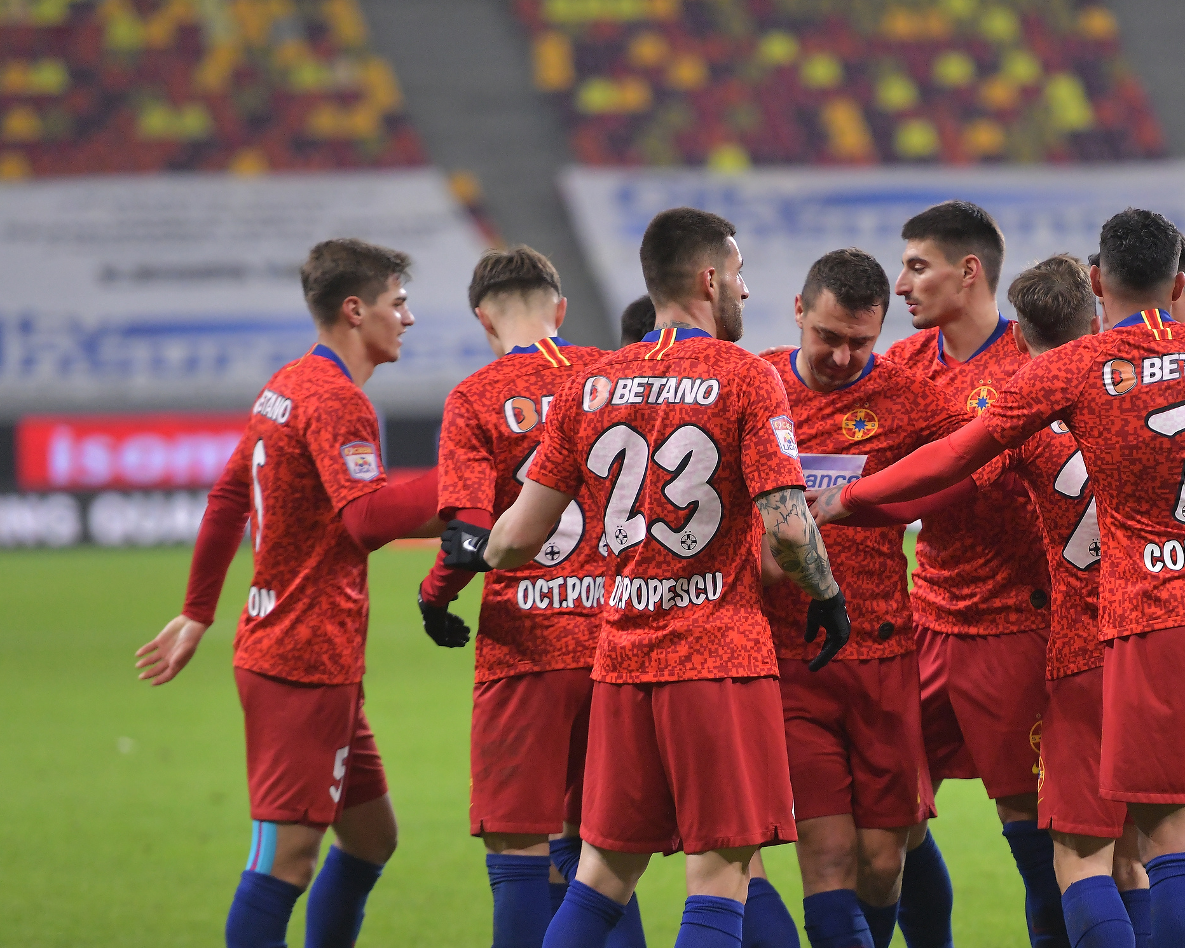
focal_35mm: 287
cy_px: 542
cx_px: 921
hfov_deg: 6.7
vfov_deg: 5.4
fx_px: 10065
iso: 2000
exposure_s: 1/2000
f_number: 2.8
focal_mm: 190
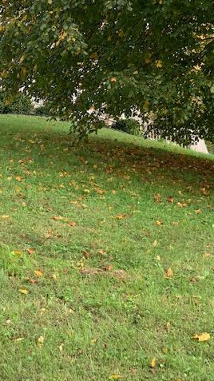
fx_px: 767
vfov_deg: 27.9
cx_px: 6
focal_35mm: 76
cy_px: 190
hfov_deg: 15.6
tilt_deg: +2.4
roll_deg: +0.8
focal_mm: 6
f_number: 2.4
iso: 50
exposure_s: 1/122
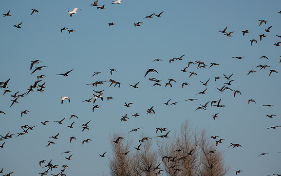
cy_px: 87
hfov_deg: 3.2
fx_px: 4964
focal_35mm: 648
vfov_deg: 2.0
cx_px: 141
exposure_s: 1/1250
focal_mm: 220
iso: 100
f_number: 8
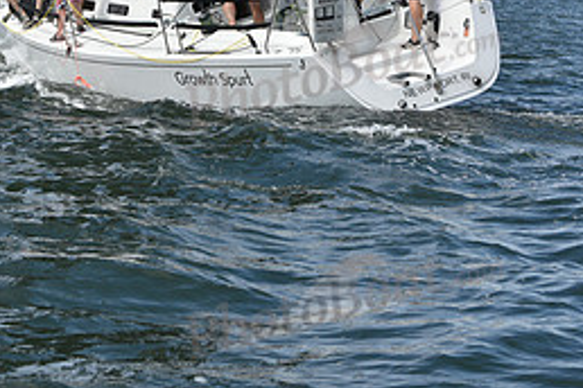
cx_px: 70
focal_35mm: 229
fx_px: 3708
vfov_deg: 6.0
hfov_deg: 9.0
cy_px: -15
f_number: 9
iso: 320
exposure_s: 1/1000
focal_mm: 102
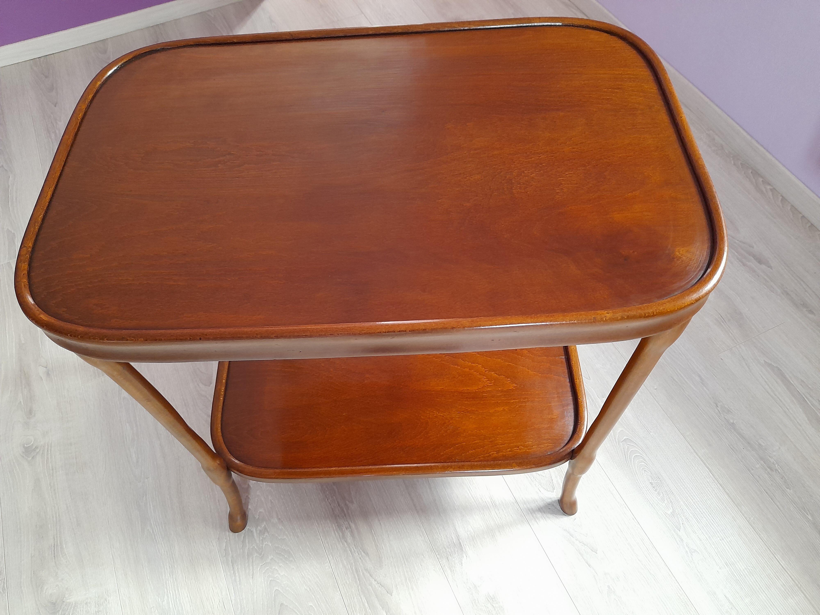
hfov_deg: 69.4
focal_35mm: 25
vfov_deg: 54.9
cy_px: 308
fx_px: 592
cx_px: 410
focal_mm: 4.6
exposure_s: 1/33
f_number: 2
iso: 250
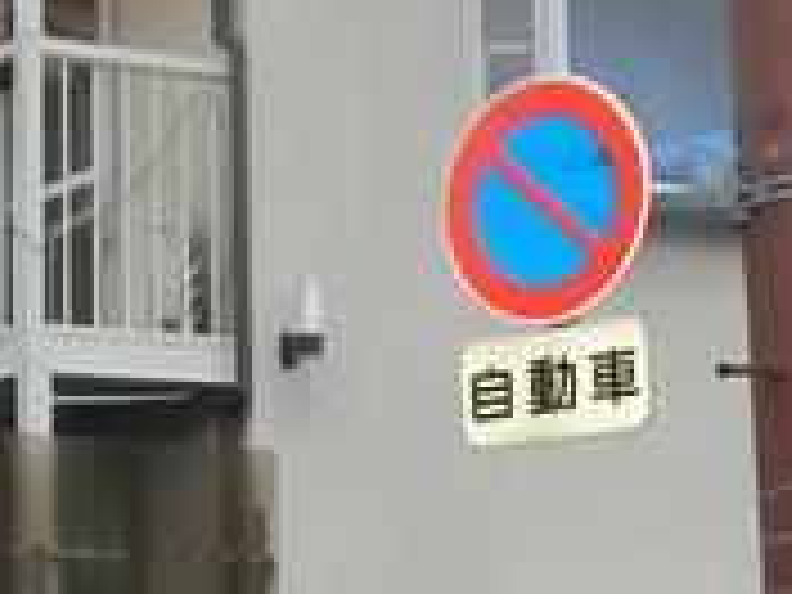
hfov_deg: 16.0
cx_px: 238
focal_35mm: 123
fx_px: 2814
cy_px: 554
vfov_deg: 12.0
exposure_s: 1/125
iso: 80
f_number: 3.5
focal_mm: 5.36
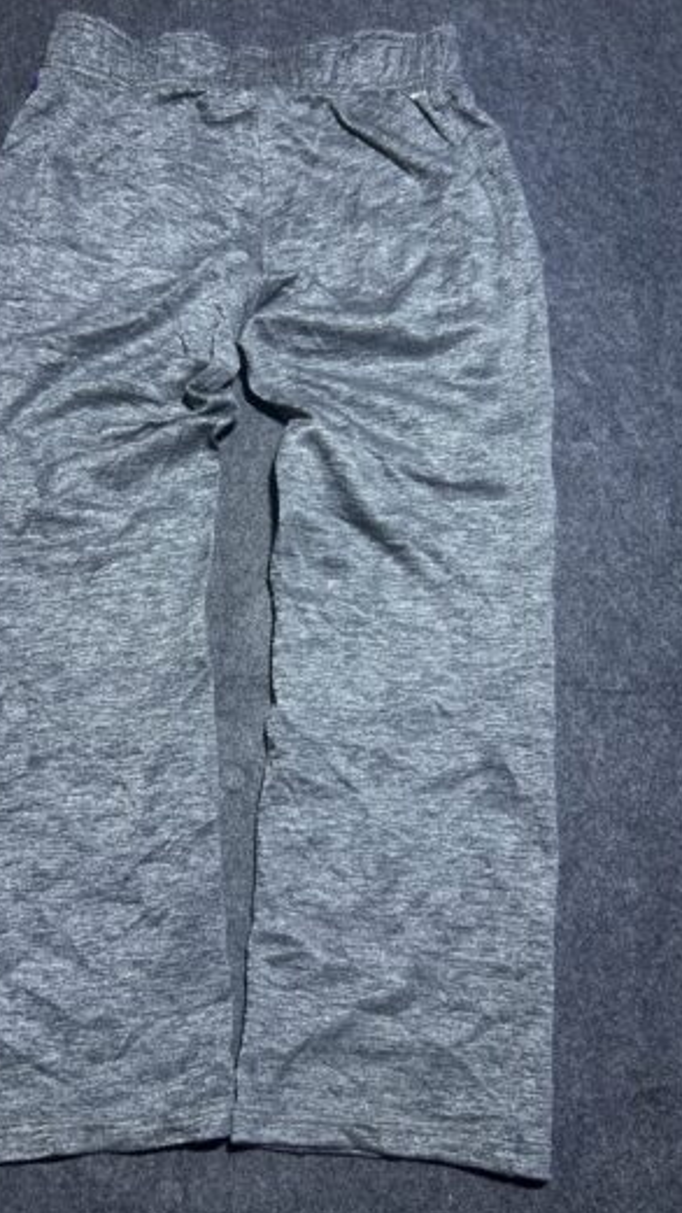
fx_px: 932
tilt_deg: -53.6
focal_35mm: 29
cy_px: 618
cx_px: 244
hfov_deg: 39.8
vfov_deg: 66.1
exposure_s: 1/50
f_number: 1.5
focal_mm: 5.7
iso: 80
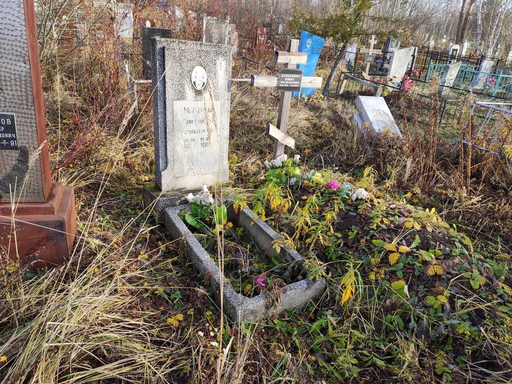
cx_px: 256
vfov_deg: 53.1
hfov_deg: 67.3
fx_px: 385
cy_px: 192
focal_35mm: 26
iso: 112
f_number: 1.75
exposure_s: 1/342
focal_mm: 4.77
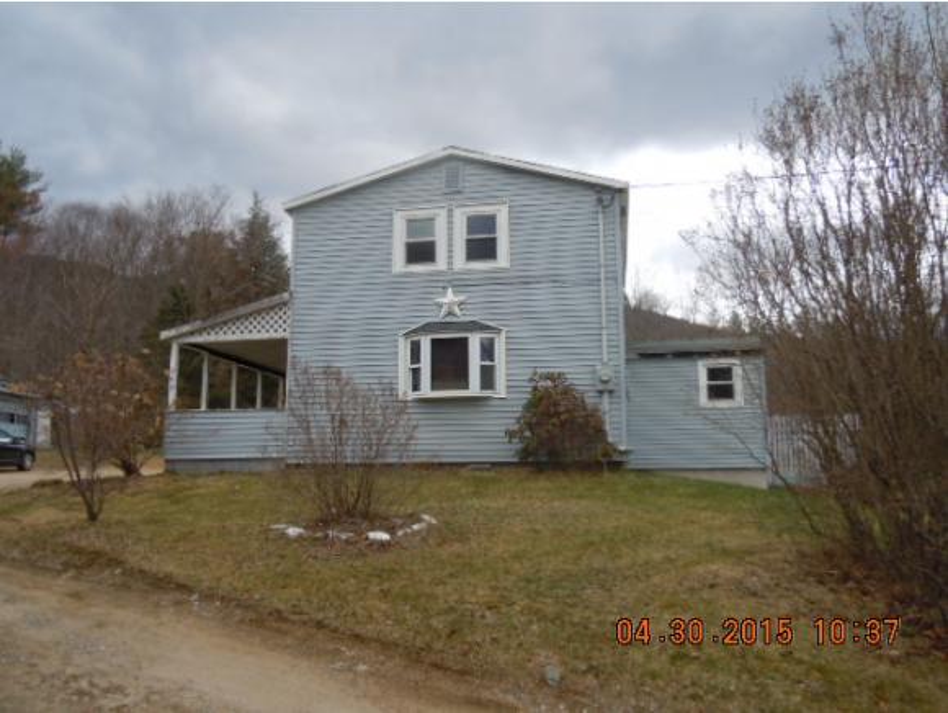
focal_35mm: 30
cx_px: 474
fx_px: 822
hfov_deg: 59.9
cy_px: 356
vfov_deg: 46.9
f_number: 3.5
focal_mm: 5.4
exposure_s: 1/500
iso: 100
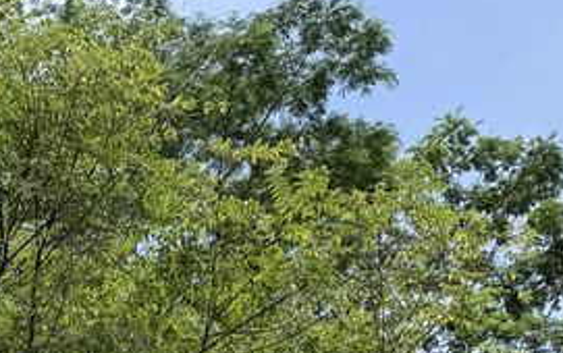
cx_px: -116
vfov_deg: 7.6
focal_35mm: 128
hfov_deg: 15.7
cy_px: 1336
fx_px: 1966
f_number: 1.78
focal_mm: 6.76
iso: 80
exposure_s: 1/2370
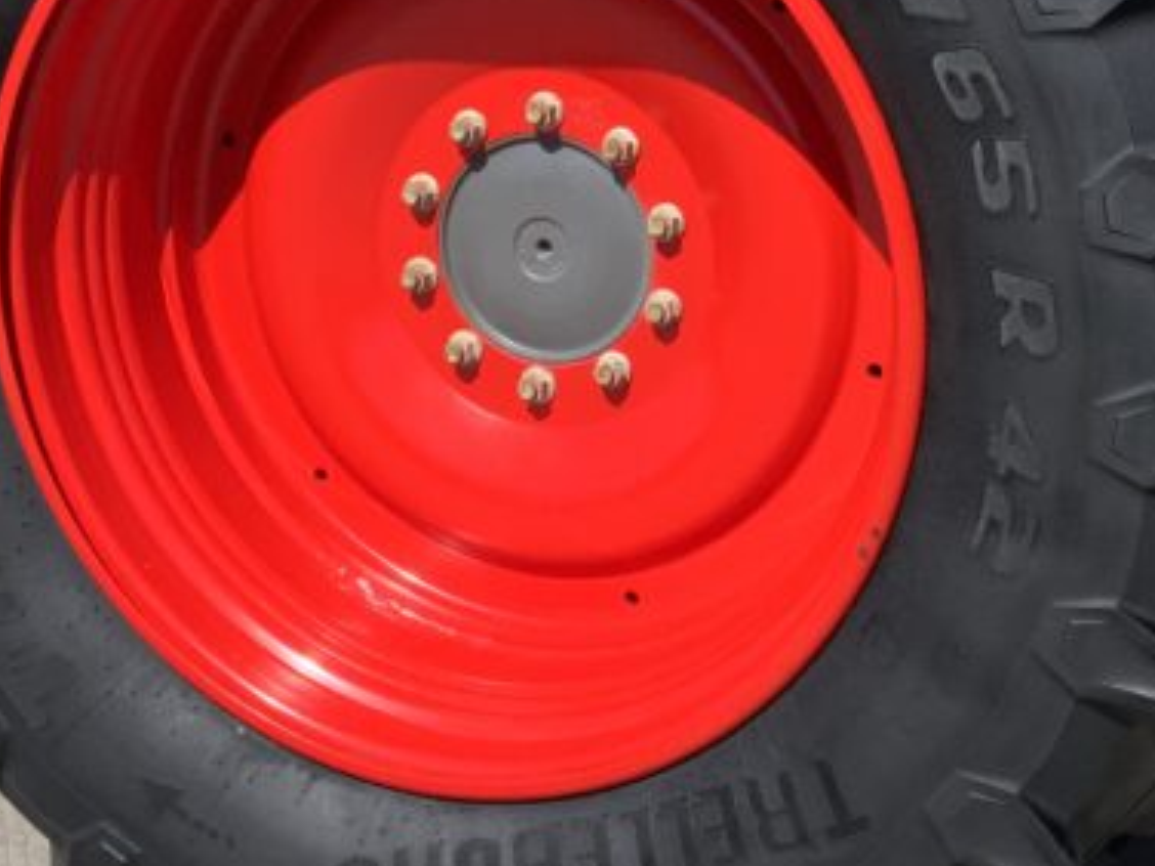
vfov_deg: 18.5
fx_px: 2636
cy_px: 200
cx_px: 783
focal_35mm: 79
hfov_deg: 24.6
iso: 16
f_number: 1.8
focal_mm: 3
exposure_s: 1/1168
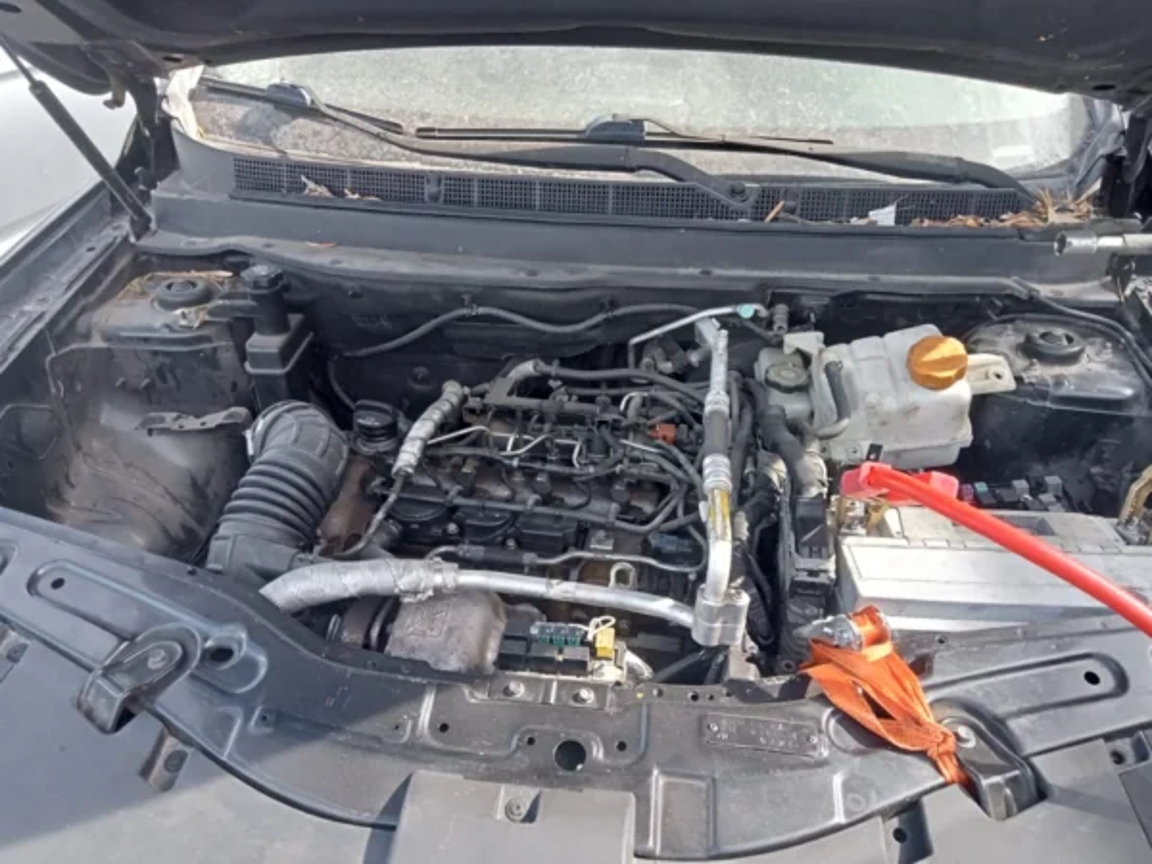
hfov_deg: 63.4
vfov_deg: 49.7
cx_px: 576
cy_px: 432
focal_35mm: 28
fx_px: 932
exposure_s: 1/109
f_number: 2.2
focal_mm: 3.46
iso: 100
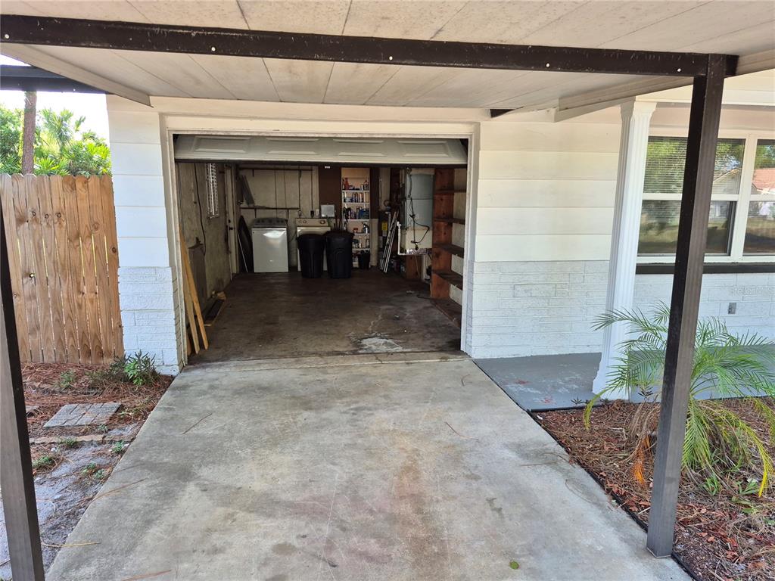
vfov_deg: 58.9
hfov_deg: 73.9
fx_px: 515
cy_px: 290
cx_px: 388
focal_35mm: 23
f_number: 1.8
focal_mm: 5.4
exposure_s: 1/180
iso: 50
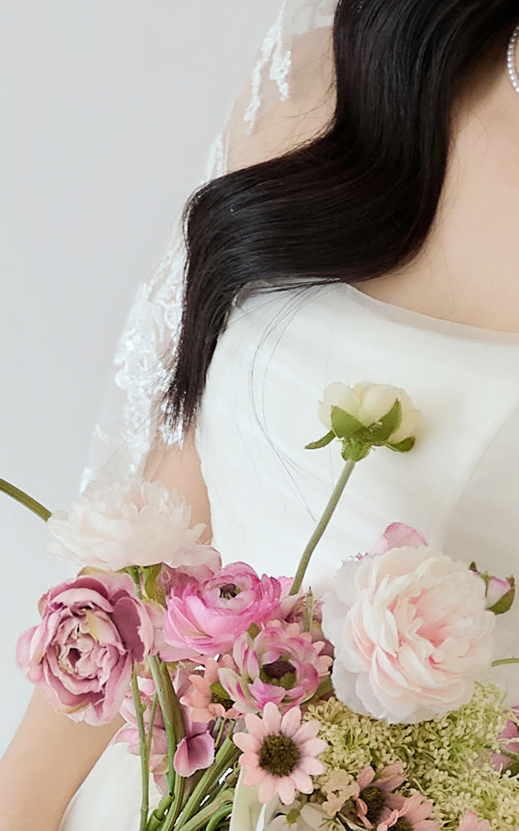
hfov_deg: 6.4
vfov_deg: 10.2
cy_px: 693
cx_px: -174
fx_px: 4615
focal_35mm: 204
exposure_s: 1/160
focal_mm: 35
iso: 800
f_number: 2.8
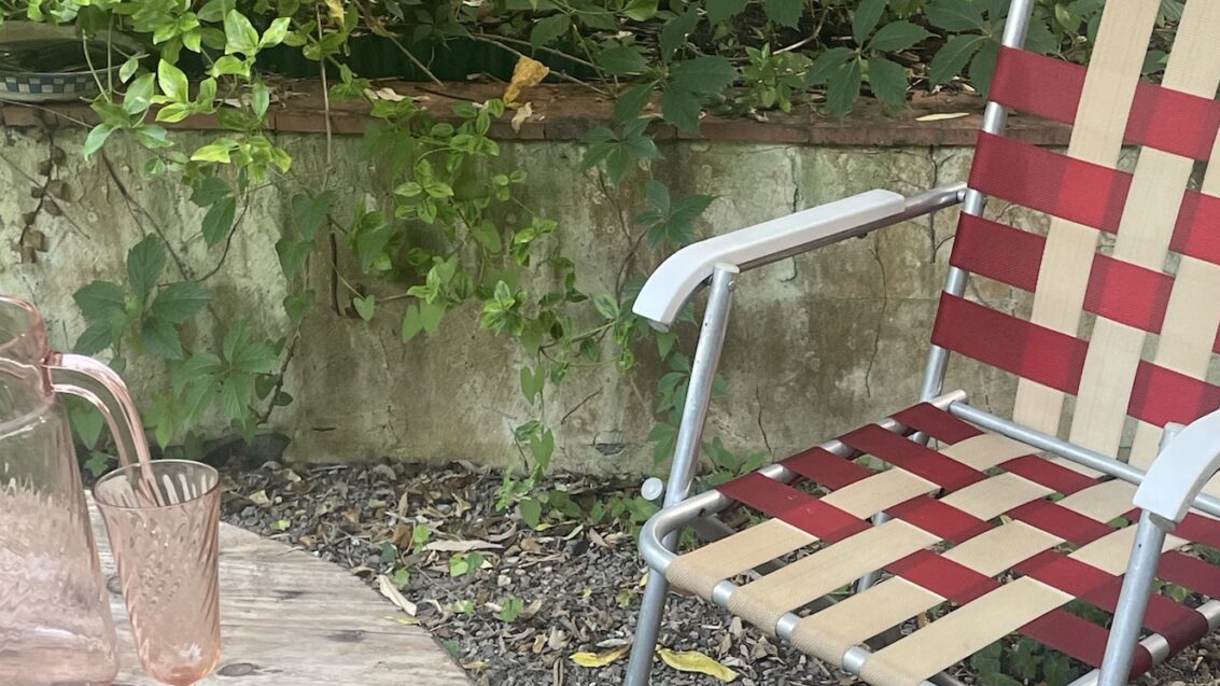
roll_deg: +1.3
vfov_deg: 18.7
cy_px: 500
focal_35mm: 64
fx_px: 2070
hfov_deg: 32.5
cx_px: 827
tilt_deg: -23.5
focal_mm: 4.2
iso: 125
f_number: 1.6
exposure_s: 1/113
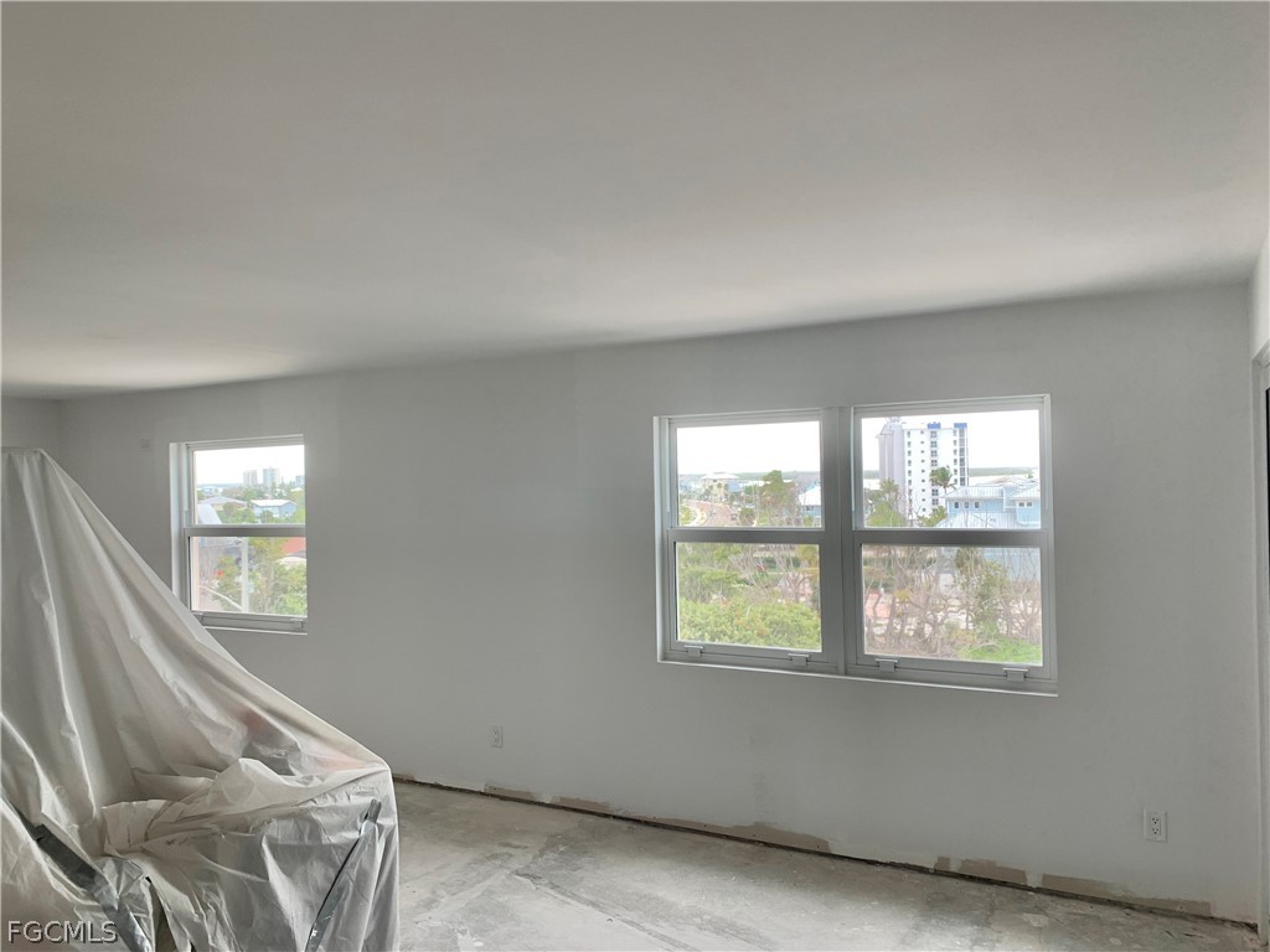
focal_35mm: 26
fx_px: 954
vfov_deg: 53.1
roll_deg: +1.6
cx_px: 635
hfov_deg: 67.3
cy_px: 476
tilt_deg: +0.6
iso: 40
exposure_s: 1/122
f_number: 1.8
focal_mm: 4.25
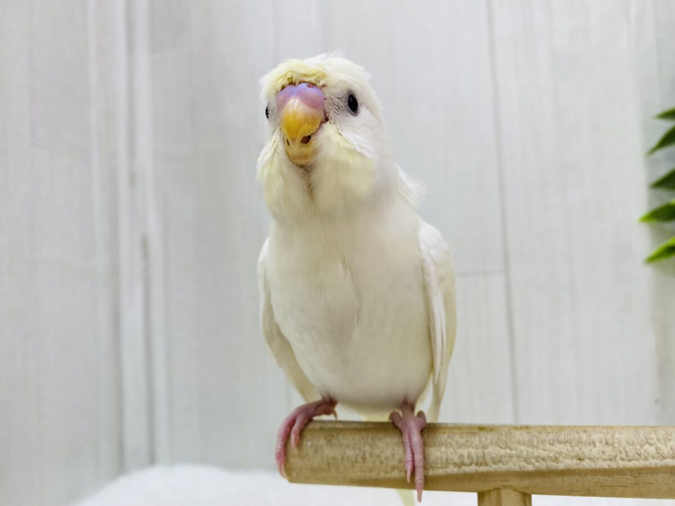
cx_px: 338
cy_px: 253
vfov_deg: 54.9
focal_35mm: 25
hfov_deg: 69.4
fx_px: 487
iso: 80
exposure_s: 1/100
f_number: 1.8
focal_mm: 4.25
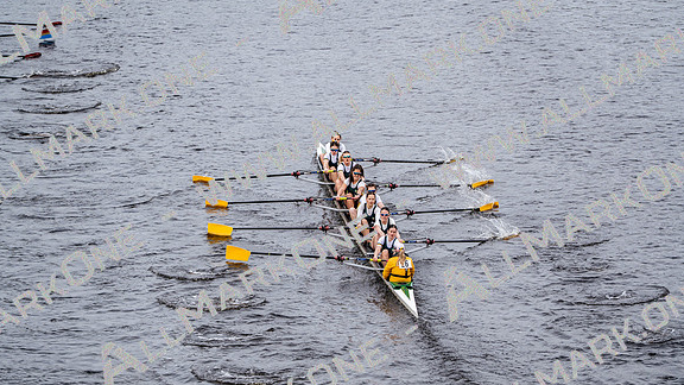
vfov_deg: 5.8
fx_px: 3827
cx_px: 342
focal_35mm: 211
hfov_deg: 10.2
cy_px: 210
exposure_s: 1/2000
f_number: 2.8
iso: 200
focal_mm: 200
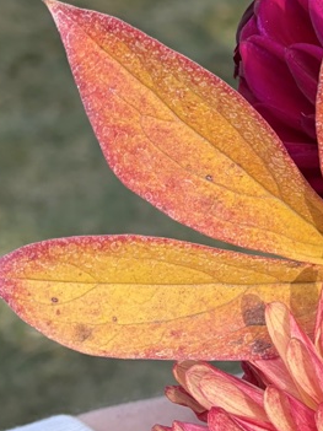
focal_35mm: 119
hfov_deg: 11.3
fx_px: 1481
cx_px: 644
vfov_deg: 16.5
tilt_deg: -17.4
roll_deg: +2.9
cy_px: 250
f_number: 1.6
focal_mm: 5.96
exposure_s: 1/121
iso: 50
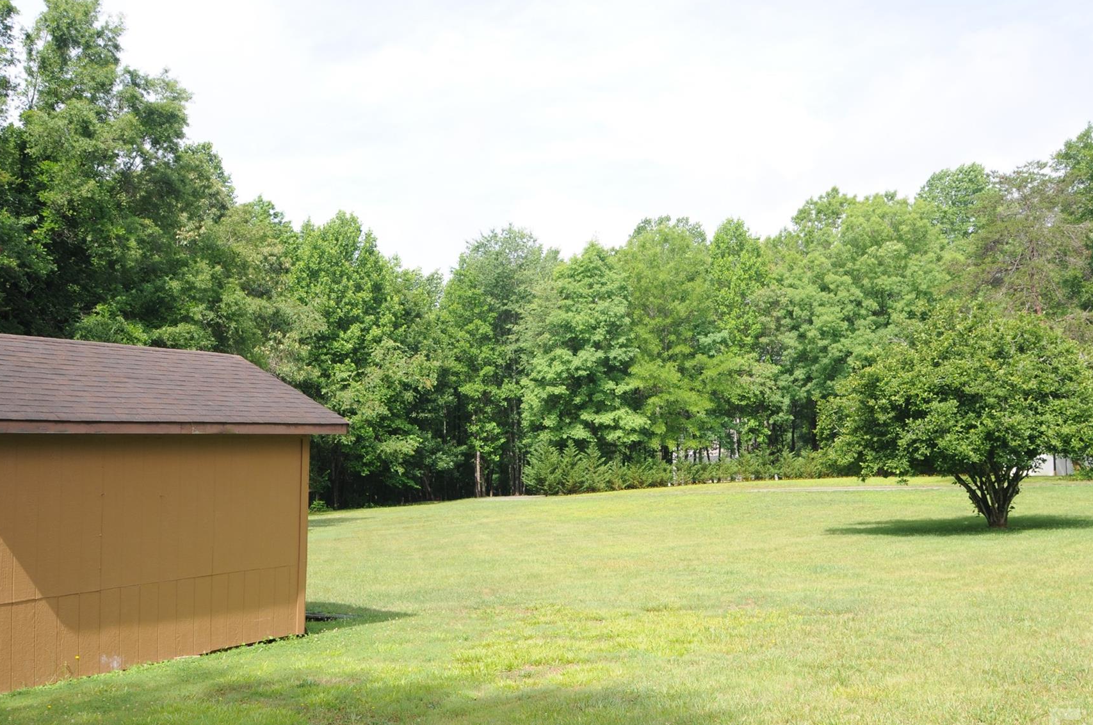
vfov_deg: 42.7
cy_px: 399
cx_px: 597
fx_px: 928
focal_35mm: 31
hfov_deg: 60.9
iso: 200
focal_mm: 17
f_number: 7.1
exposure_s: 1/250
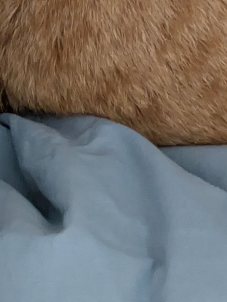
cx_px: 293
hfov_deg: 7.3
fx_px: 1756
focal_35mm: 201
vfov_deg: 9.4
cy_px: -232
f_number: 1.89
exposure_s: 1/25
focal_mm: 5.43
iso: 1095
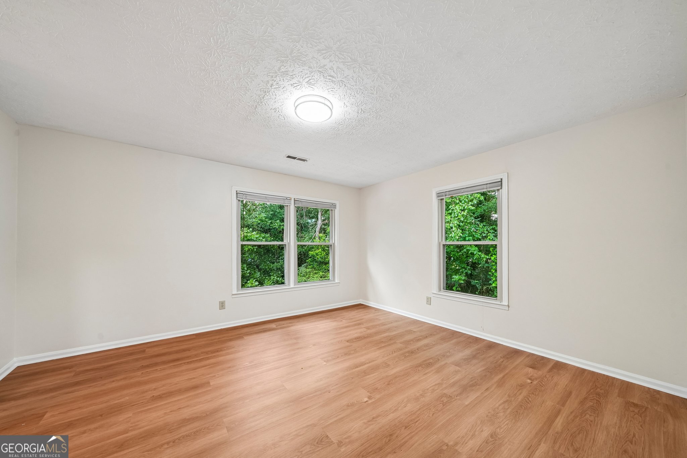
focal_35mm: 12
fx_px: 229
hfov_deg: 112.6
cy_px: 229
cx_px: 344
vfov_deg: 90.0
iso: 400
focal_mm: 12
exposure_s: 1/8
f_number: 8
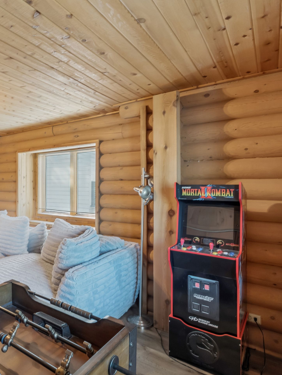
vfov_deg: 71.6
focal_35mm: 24
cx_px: 58
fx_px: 261
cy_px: 185
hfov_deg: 53.2
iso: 400
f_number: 8
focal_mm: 16
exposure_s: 1/5
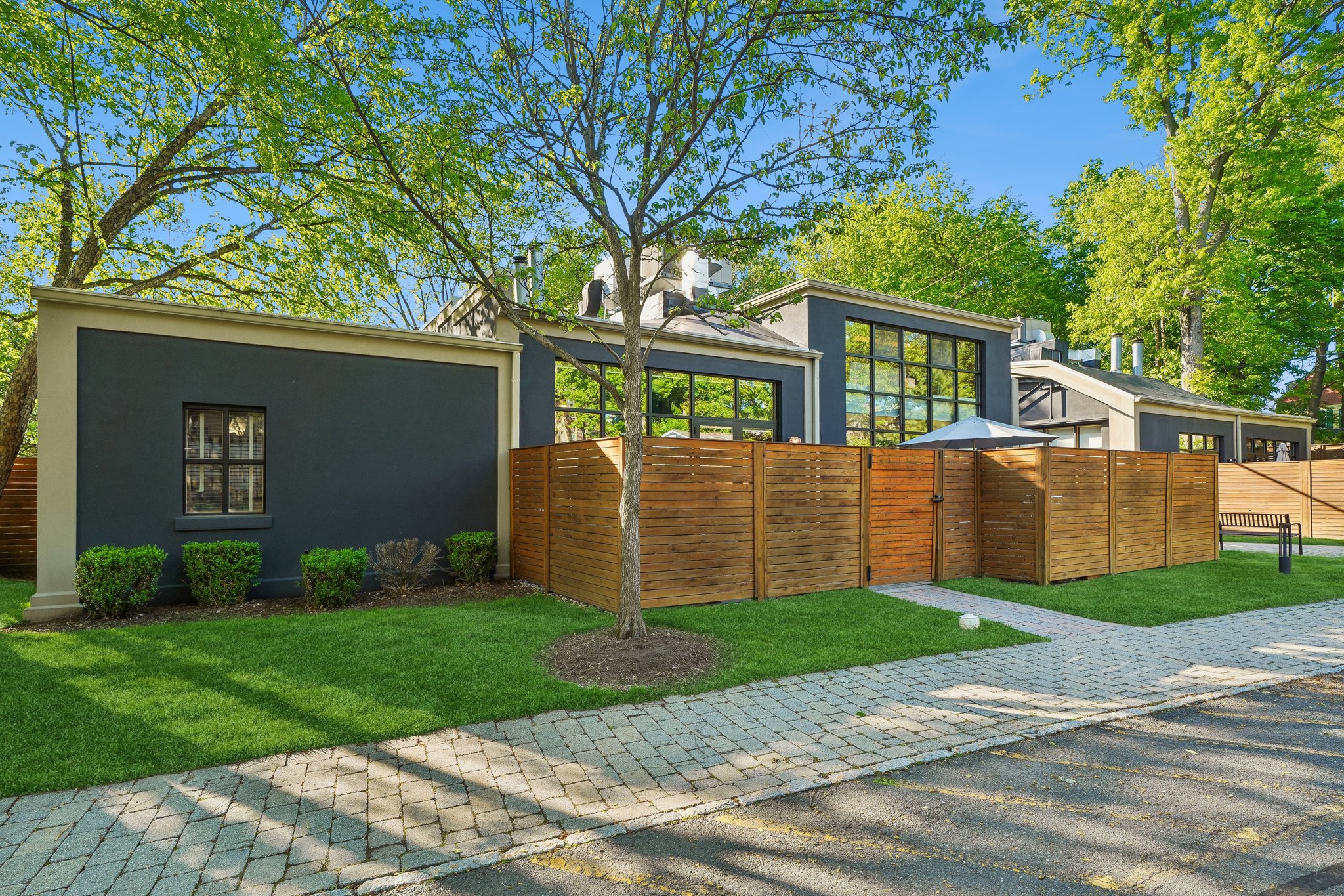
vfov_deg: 70.4
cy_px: 448
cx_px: 672
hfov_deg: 93.3
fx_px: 635
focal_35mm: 17
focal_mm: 17
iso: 200
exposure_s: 1/40
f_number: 9
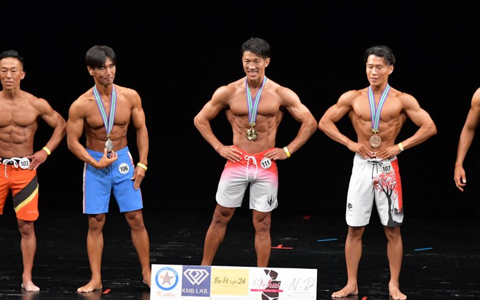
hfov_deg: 8.0
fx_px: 3415
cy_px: 155
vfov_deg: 5.0
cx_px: 239
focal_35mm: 261
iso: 3200
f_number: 5.6
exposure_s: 1/400
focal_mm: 170
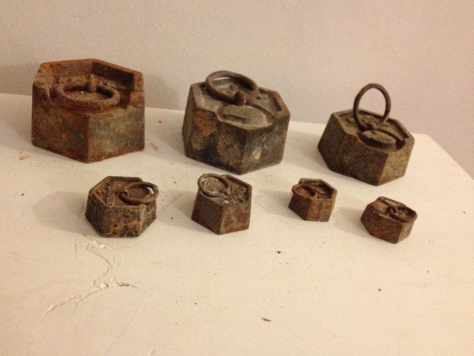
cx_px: 231
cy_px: 175
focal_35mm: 36
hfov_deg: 51.3
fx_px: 493
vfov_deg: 39.7
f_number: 2.4
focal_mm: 4.28
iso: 400
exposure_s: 1/20
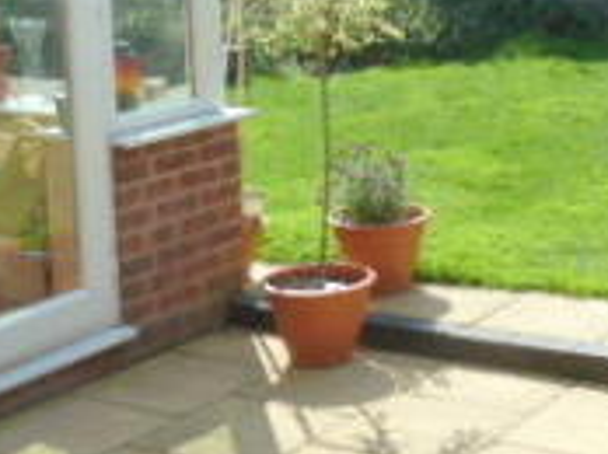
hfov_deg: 22.8
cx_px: 533
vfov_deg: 17.2
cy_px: 19
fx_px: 1473
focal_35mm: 84
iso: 80
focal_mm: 4.1
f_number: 4
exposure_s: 1/500
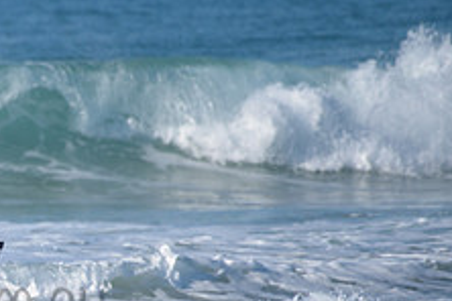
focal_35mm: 1308
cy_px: 280
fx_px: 16421
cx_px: -110
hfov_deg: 1.6
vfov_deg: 1.1
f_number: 5.6
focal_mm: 500
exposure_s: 1/2000
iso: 220
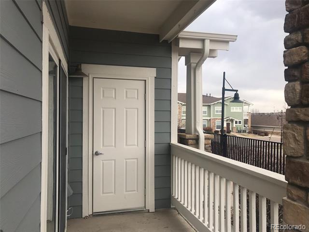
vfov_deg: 49.7
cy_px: 116
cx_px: 154
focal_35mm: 28
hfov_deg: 63.4
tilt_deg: +0.6
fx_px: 250
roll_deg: -0.3
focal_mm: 3.99
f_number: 1.8
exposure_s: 1/714
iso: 20
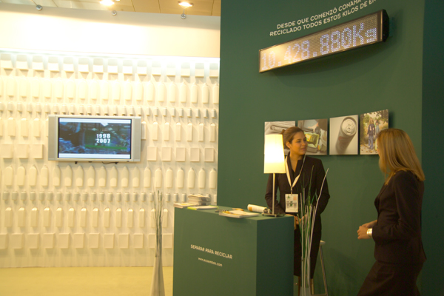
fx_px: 407
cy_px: 148
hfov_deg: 57.2
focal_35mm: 33
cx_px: 222
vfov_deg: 40.0
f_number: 4.8
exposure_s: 1/10
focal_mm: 33
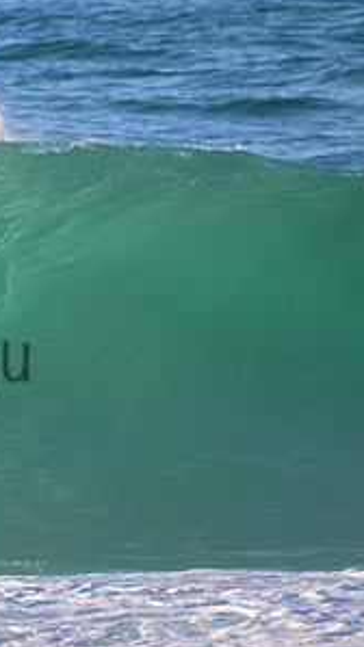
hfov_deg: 0.7
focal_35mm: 1625
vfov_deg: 1.3
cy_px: 332
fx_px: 27907
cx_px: -199
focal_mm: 800
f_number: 11
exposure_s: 1/1600
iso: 2200
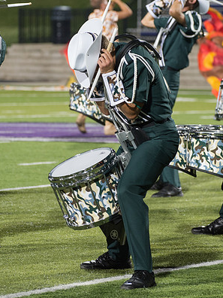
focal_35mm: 283
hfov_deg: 5.3
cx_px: 123
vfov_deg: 7.0
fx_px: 2431
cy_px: 102
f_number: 4.8
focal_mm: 140
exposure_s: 1/160
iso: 1800
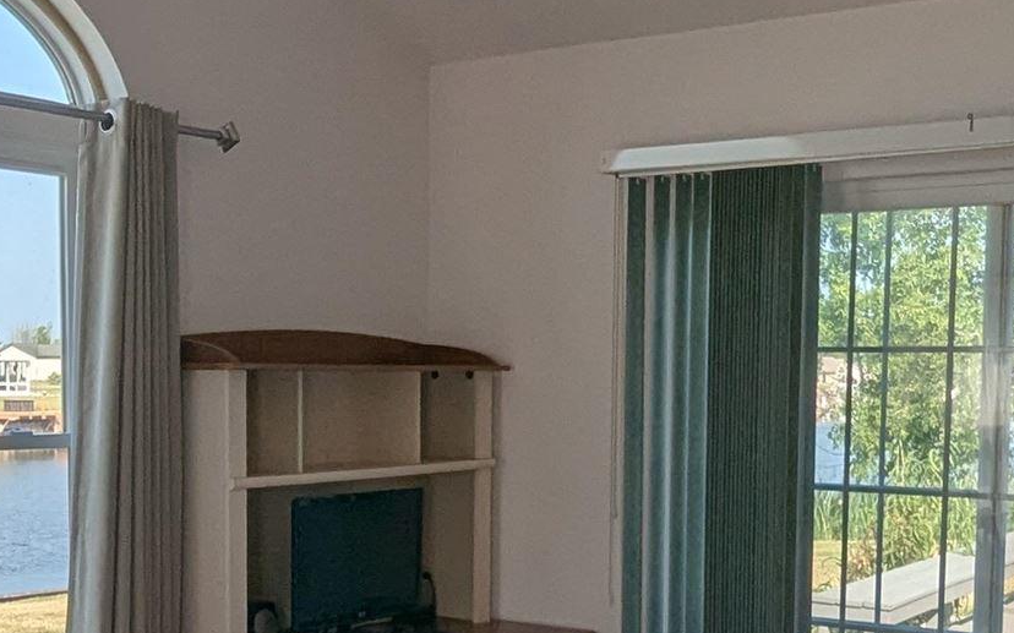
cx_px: 408
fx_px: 1409
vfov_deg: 25.0
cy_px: 495
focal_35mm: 51
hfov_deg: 39.4
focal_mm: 1.95
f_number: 2.2
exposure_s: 1/551
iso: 51
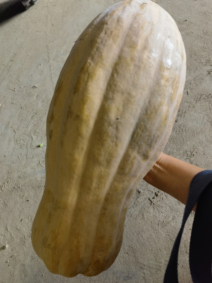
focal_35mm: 27
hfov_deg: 51.3
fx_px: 221
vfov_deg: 65.3
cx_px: 106
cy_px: 142
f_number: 1.9
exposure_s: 1/100
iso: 125
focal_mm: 6.67
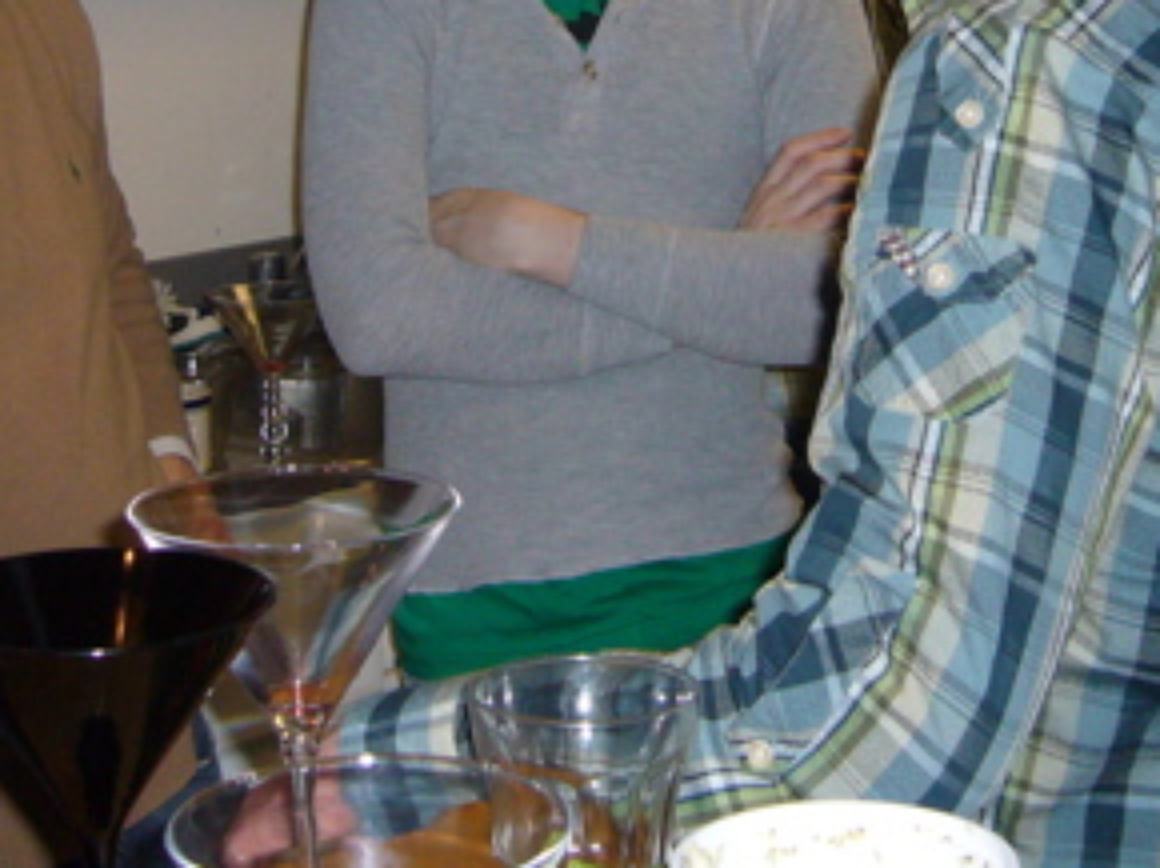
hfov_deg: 22.5
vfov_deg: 16.5
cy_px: -48
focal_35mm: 87
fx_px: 2913
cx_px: 628
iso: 160
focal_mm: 5.8
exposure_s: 1/60
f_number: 2.8
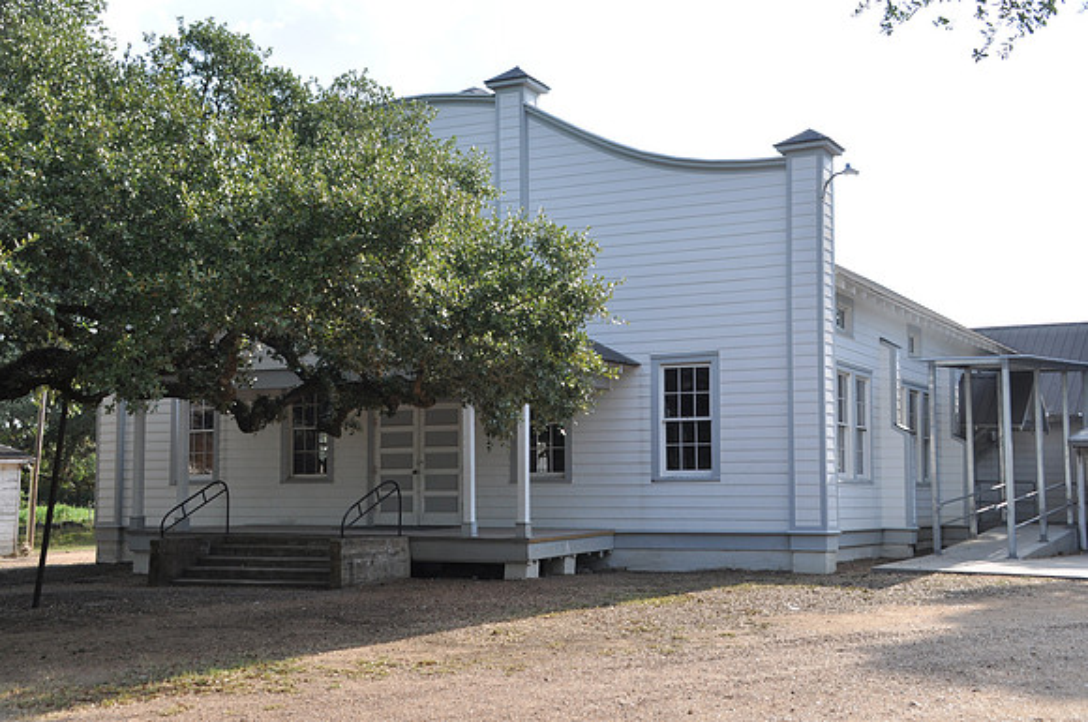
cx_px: 544
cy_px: 361
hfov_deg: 41.2
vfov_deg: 28.0
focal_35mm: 48
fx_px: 1449
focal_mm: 32
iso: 200
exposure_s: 1/200
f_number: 7.1
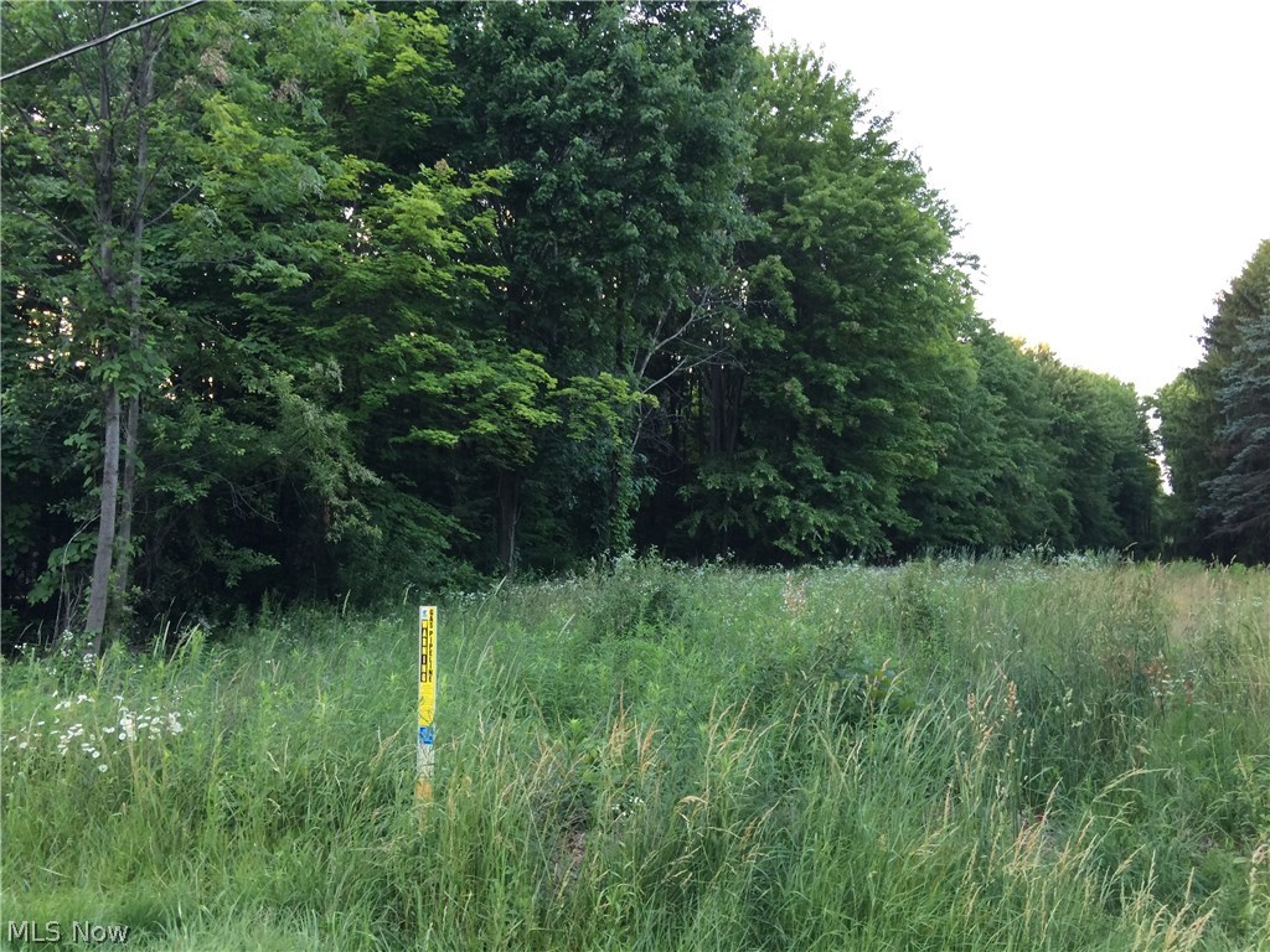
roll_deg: +0.3
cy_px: 476
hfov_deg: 61.7
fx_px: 1064
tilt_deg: +4.5
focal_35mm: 29
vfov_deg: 48.2
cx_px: 635
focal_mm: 4.15
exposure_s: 1/30
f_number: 2.2
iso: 40
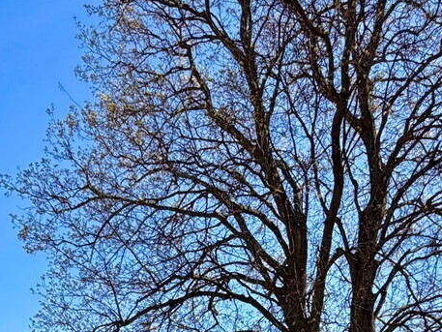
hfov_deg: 38.8
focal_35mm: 49
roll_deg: +0.8
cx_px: 185
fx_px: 626
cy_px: 509
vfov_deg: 23.3
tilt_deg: +0.2
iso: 40
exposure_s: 1/726
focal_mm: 2.22
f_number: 2.2
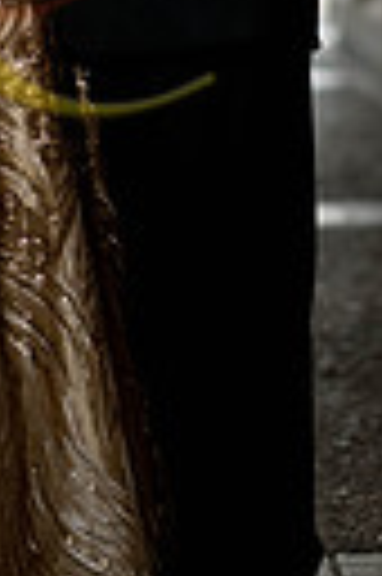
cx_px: 27
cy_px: -212
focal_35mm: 299
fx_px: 4772
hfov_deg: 4.6
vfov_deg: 6.8
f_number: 2.2
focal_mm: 85
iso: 200
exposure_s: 1/1250
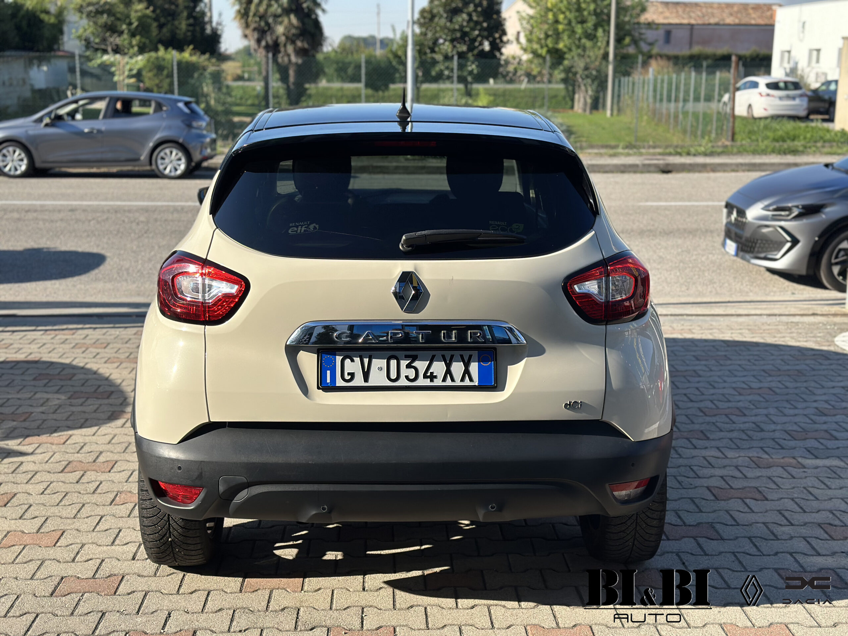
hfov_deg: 39.7
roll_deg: +0.5
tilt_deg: -12.2
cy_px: 318
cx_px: 424
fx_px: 1176
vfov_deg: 30.3
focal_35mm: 48
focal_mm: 6.86
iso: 100
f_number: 1.78
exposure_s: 1/3257
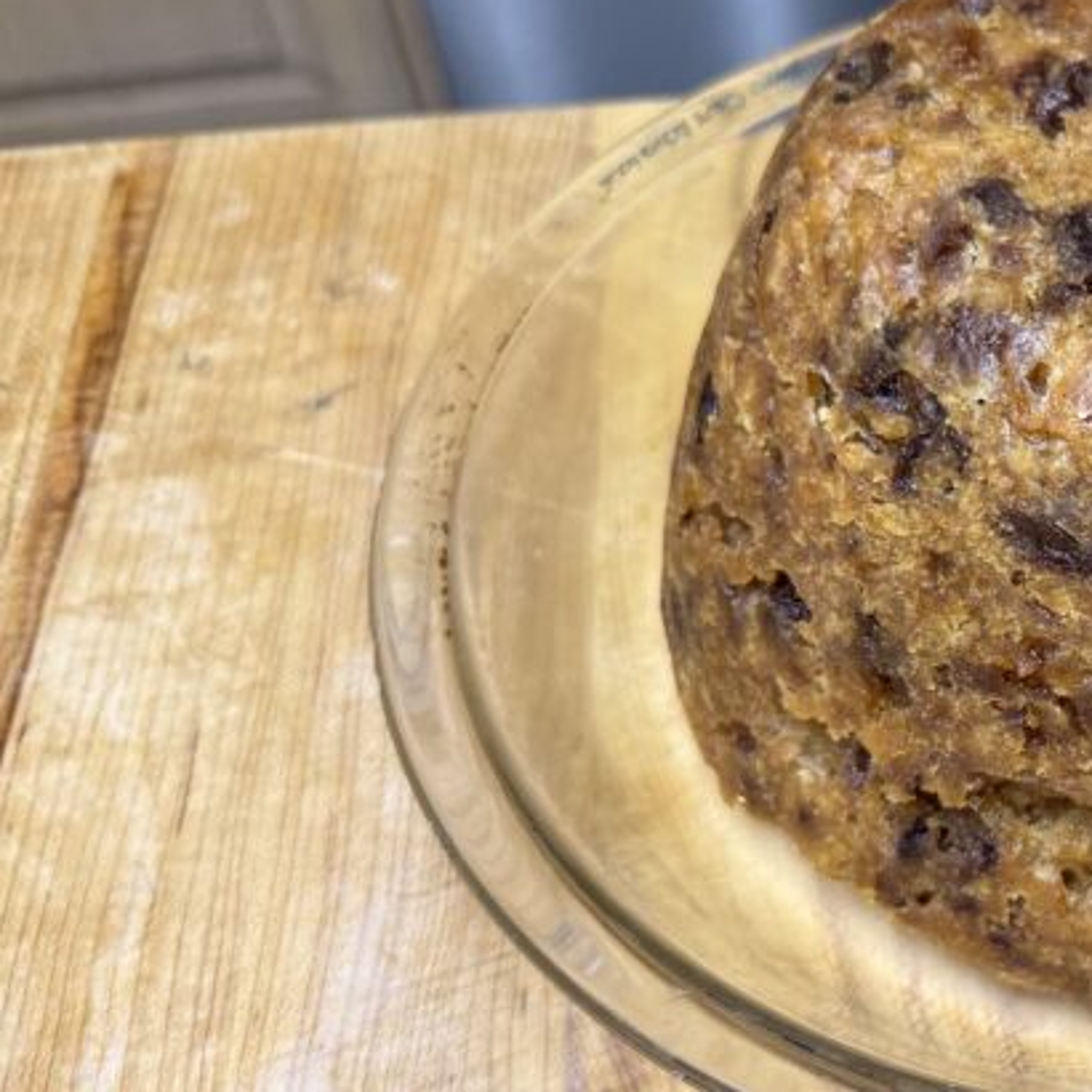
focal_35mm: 53
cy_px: 541
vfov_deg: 32.2
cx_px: 1278
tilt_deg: -49.0
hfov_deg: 28.4
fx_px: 1892
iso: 250
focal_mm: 6.76
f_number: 1.78
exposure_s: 1/60
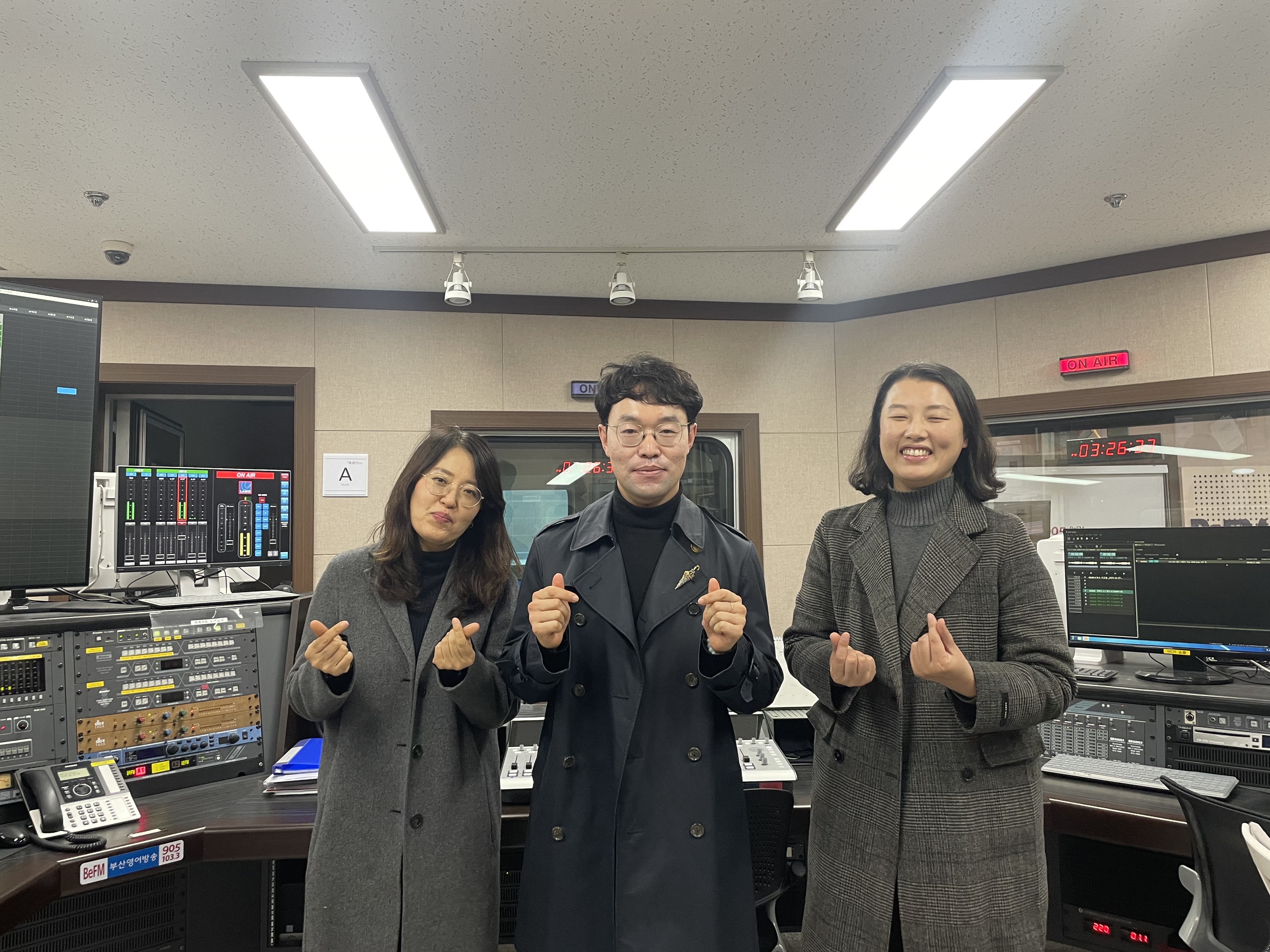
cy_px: 476
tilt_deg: +5.3
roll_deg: +1.2
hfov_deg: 67.3
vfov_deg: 53.1
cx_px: 635
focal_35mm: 26
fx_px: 954
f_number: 1.6
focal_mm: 4.2
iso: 125
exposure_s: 1/60
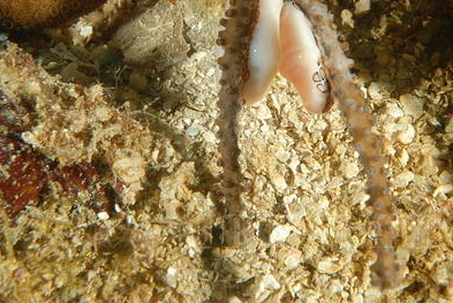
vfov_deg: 8.0
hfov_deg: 12.0
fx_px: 2154
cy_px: 63
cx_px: 279
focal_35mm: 171
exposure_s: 1/250
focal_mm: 70
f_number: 11
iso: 100
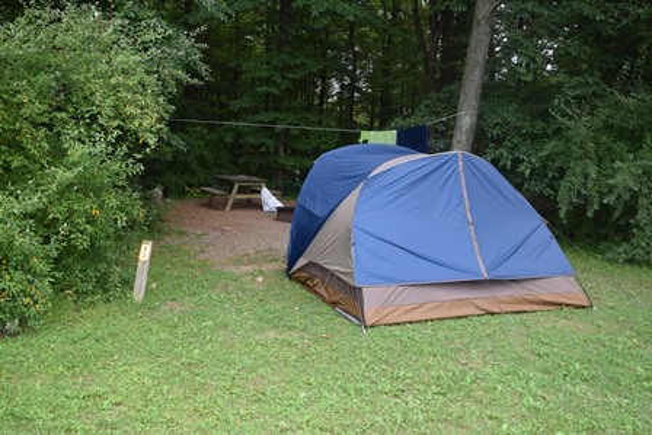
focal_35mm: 36
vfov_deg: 36.9
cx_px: 326
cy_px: 218
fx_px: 652
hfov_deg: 53.1
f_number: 5.6
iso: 220
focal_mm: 24
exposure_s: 1/125
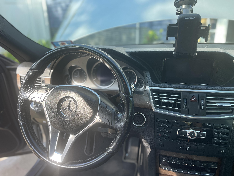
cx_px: 117
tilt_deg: -20.4
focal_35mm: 26
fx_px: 176
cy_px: 88
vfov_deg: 53.1
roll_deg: +1.6
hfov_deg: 67.3
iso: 40
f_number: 1.6
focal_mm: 5.1
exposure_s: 1/154
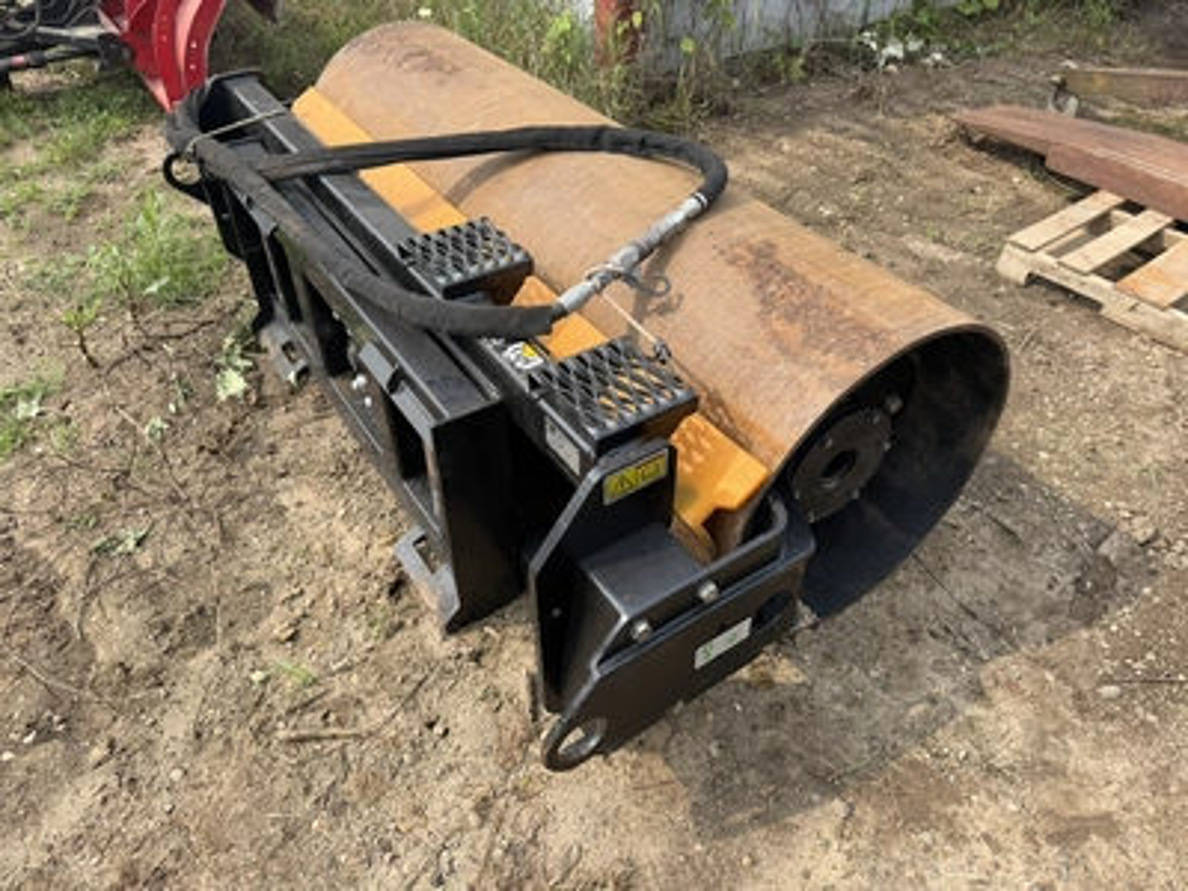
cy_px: 446
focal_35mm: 24
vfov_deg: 56.8
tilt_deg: -40.7
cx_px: 594
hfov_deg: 71.6
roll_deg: -1.1
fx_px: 824
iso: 80
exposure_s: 1/1493
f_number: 1.78
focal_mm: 6.76
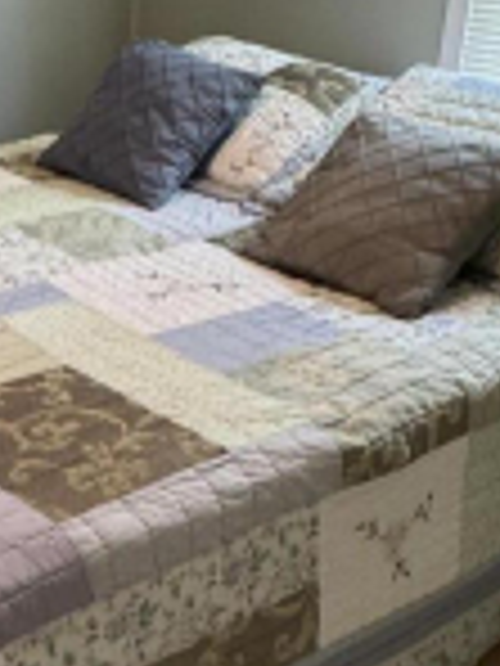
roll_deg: +0.8
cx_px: -14
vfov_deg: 30.6
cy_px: 407
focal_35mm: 63
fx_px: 1213
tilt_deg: -23.7
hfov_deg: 22.3
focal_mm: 2.22
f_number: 2.2
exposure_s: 1/60
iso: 320
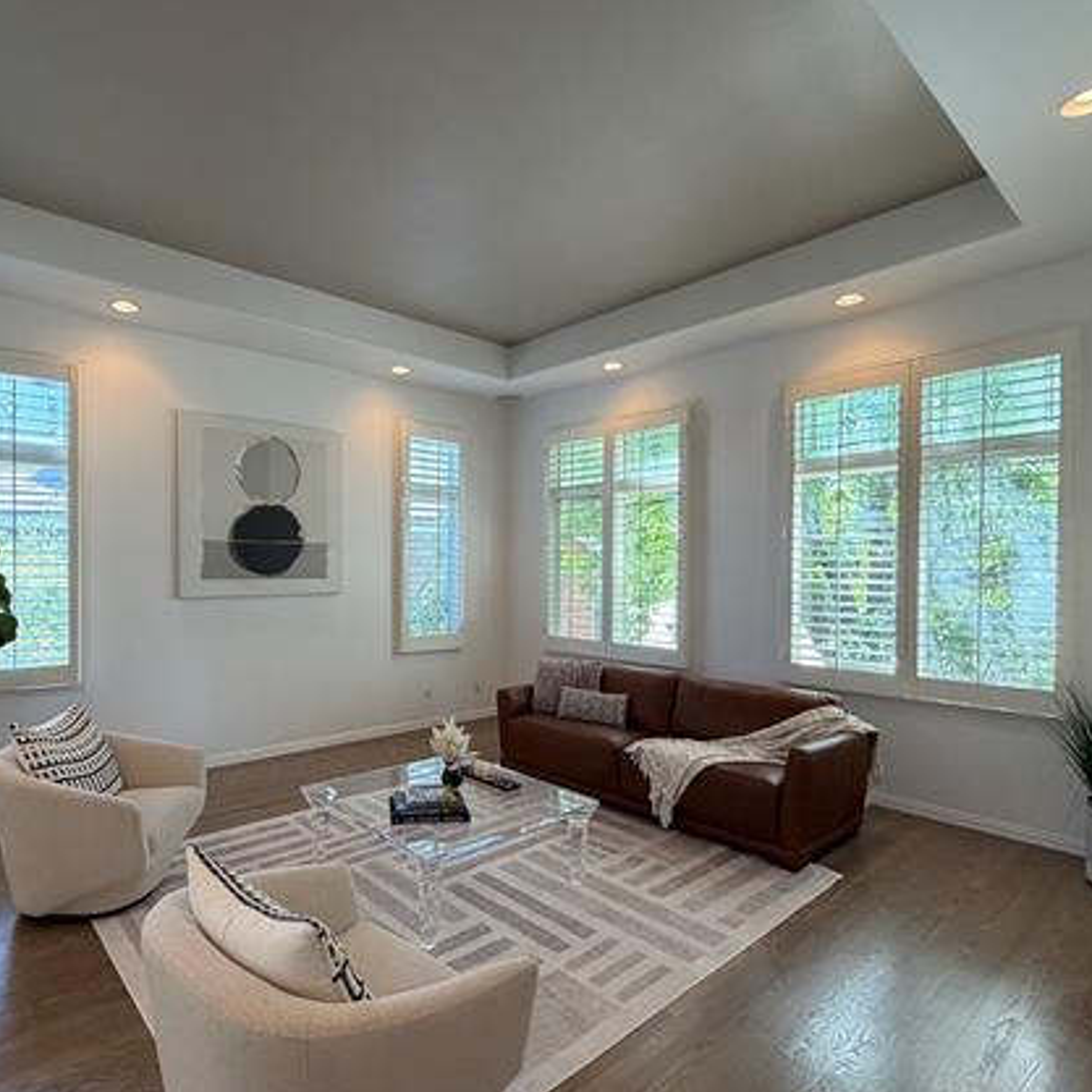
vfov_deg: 77.6
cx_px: 435
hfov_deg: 76.8
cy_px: 576
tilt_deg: -1.1
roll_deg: -1.2
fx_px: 678
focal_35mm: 19
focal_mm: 2.22
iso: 200
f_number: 2.2
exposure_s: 1/120
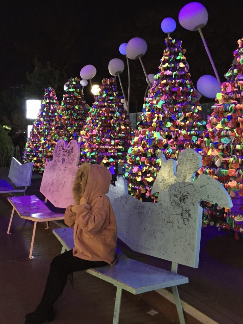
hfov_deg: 48.2
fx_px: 271
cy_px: 162
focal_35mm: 29
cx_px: 122
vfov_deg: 61.7
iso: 400
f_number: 2.2
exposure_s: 1/15
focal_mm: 4.15
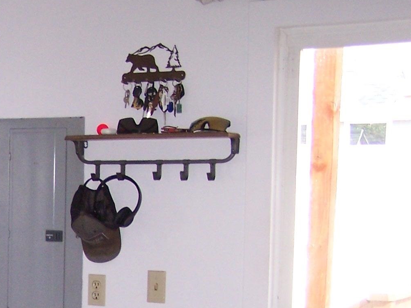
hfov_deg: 19.2
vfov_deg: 14.9
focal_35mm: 97
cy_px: 325
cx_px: -74
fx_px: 1152
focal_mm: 6.3
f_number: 2.8
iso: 140
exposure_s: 1/60
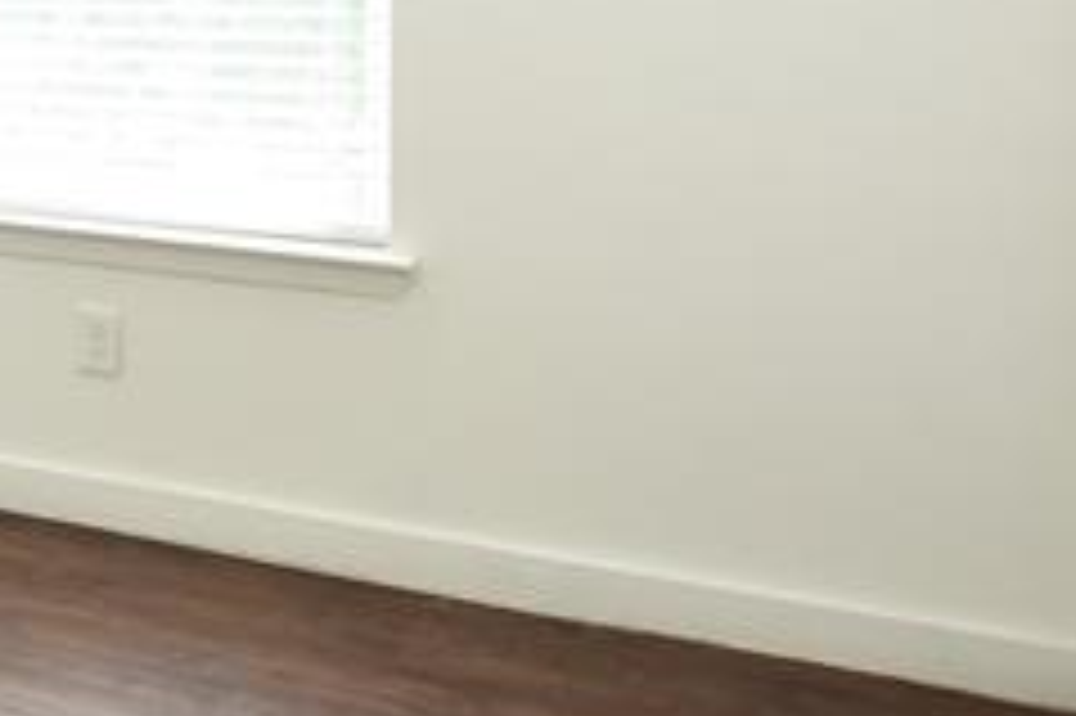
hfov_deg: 25.2
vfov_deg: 21.7
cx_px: -545
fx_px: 1792
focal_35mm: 60
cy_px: -9
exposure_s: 1/200
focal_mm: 14
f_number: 2.8
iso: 1000
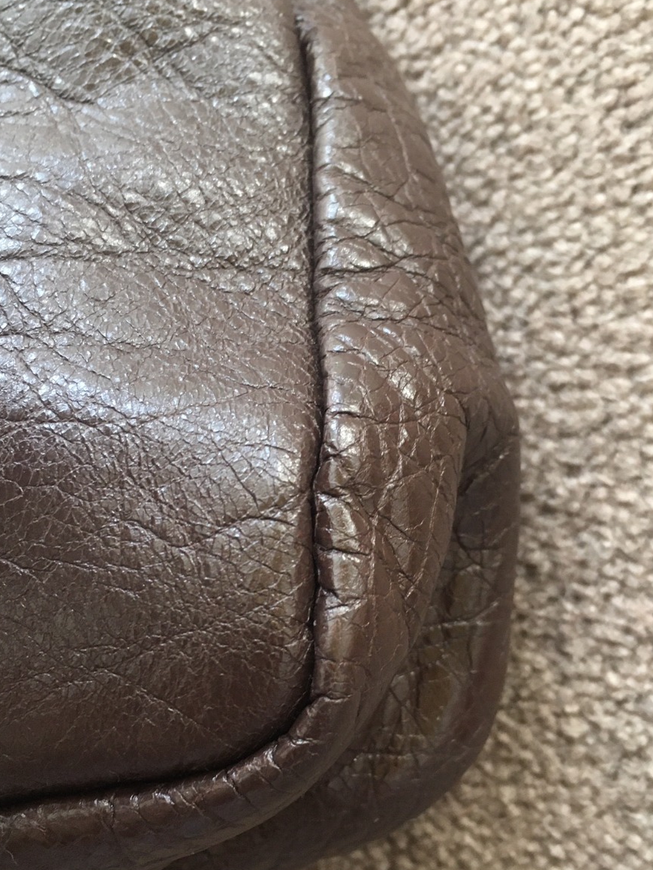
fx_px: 1006
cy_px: 457
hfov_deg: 36.0
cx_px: 320
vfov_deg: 46.8
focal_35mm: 40
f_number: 2.2
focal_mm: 4.15
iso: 200
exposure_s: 1/33
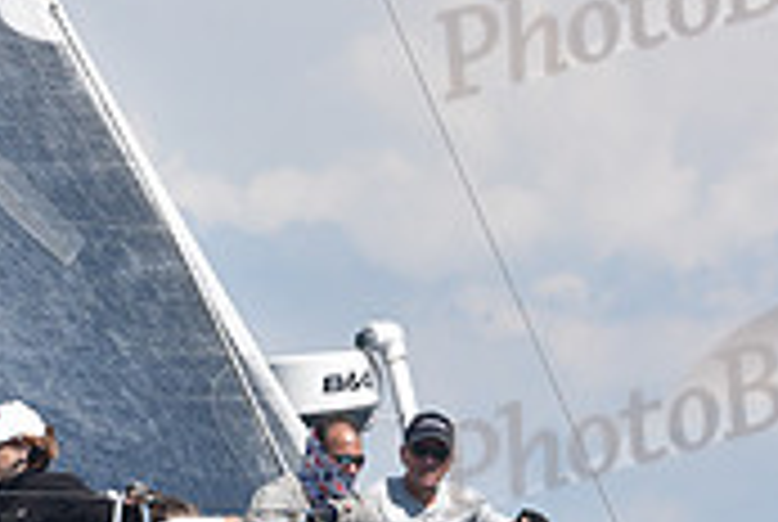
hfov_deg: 3.4
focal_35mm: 602
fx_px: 13032
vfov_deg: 2.3
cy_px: 695
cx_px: 207
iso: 250
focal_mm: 180
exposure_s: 1/1000
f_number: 5.6
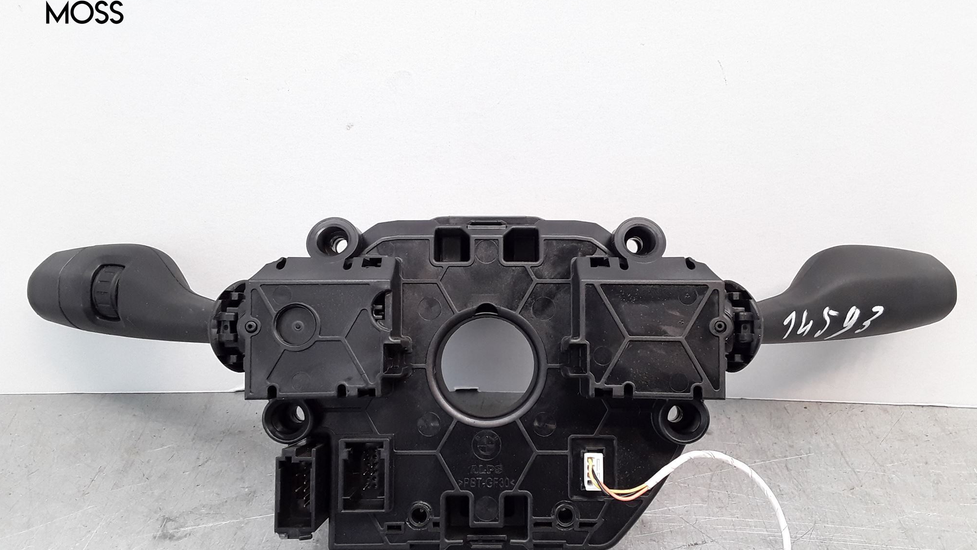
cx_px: 494
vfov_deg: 37.7
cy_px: 311
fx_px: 803
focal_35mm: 31
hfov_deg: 62.6
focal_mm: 2.91
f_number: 1.9
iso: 64
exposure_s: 1/50
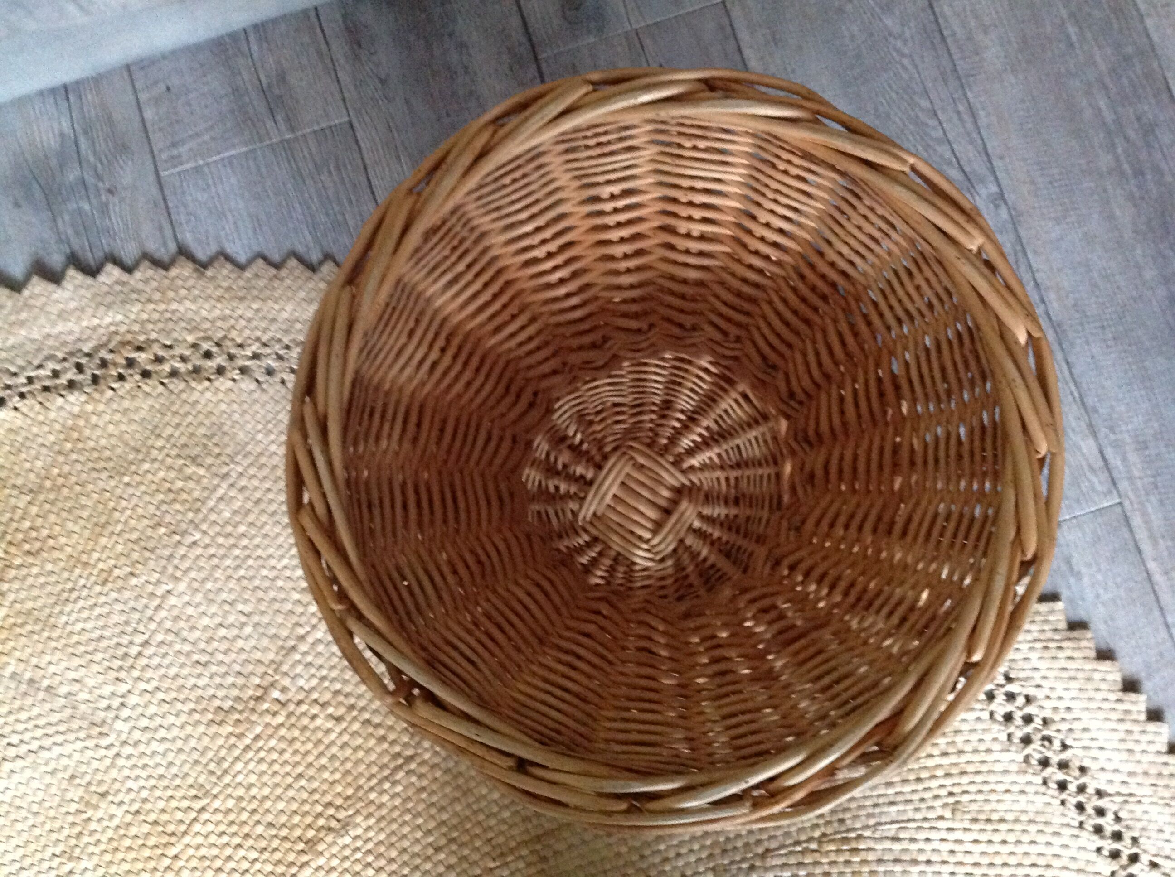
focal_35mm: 35
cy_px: 438
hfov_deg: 52.7
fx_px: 1186
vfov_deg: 40.6
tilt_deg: -83.2
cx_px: 588
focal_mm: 4.28
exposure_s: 1/15
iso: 640
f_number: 2.4
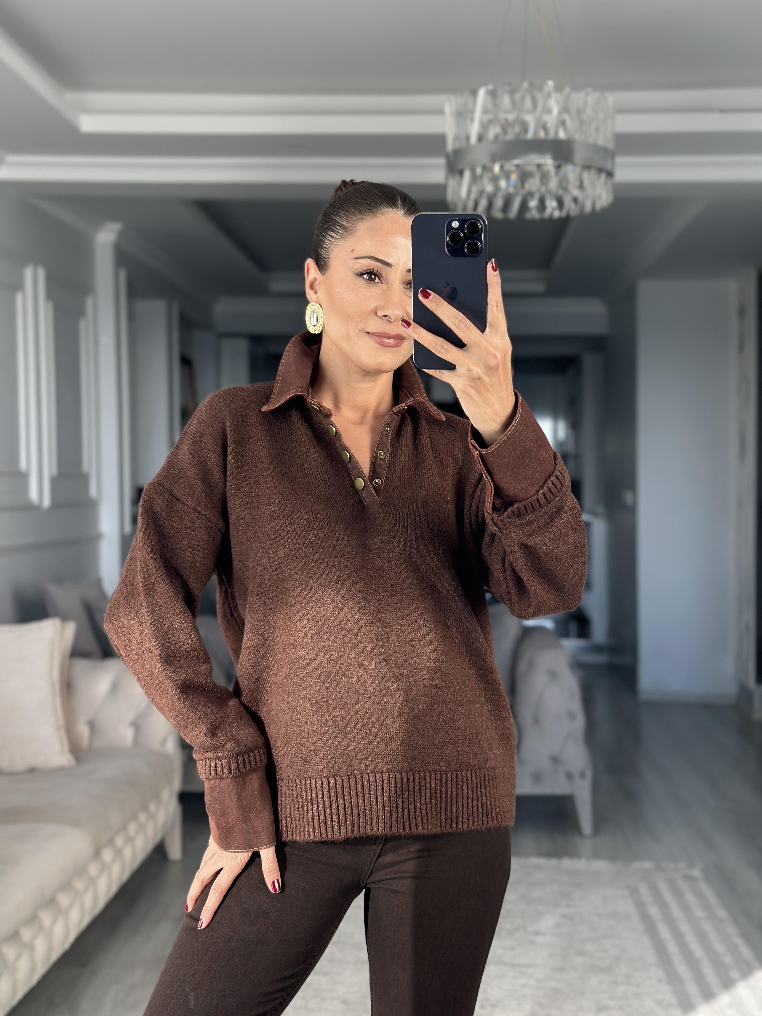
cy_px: 508
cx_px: 381
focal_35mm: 48
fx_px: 1409
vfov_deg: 39.7
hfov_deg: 30.3
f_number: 1.78
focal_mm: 6.86
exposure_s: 1/235
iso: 80
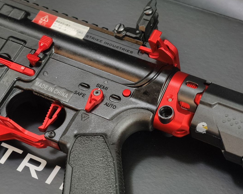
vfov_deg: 16.4
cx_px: 120
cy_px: 97
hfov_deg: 20.4
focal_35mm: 94
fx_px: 676
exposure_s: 1/20
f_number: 2.67
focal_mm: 22.48
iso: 867
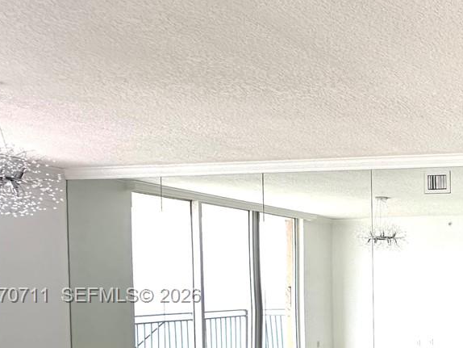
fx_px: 522
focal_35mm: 39
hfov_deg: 34.6
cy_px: 296
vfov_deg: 35.2
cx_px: 594
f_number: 2.2
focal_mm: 2.22
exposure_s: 1/99
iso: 160
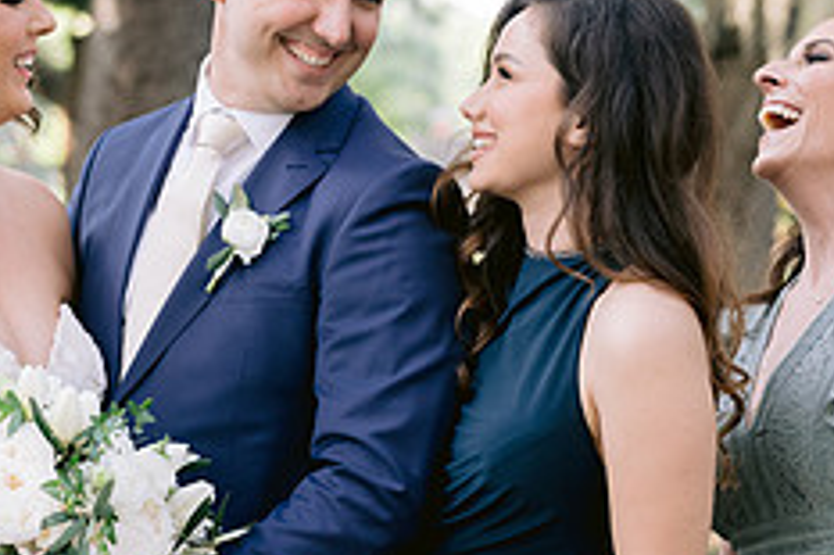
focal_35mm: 138
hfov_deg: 14.7
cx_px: 35
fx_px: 3195
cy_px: 442
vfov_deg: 9.9
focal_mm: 50
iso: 400
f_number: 2.8
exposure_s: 1/320
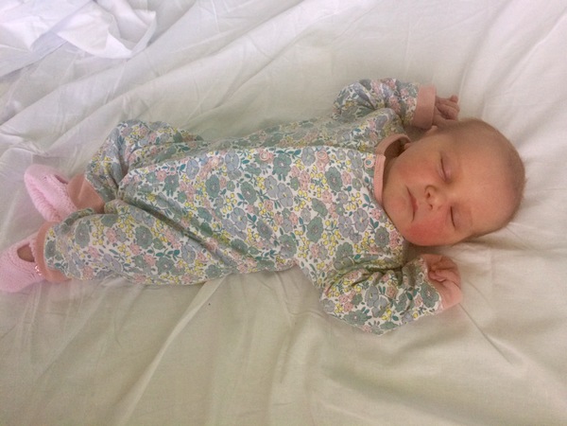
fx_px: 475
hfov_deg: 61.7
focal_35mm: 29
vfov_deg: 48.2
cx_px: 284
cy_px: 213
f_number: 2.2
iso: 80
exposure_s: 1/33
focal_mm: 4.15
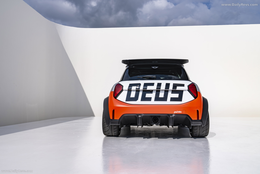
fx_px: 260
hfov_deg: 53.1
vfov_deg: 36.9
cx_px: 130
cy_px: 87
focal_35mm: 36
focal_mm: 36
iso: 100
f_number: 11
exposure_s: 1/125
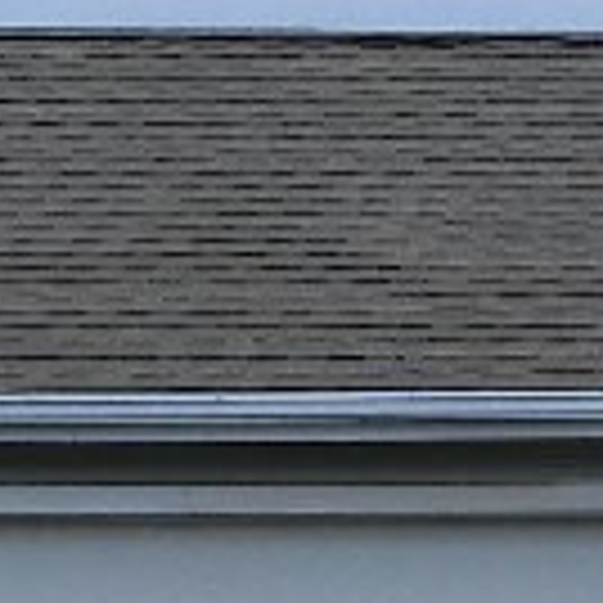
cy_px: 482
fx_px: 4809
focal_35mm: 244
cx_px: 1224
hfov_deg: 6.9
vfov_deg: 7.2
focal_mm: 6.4
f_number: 3.7
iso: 80
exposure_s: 1/236
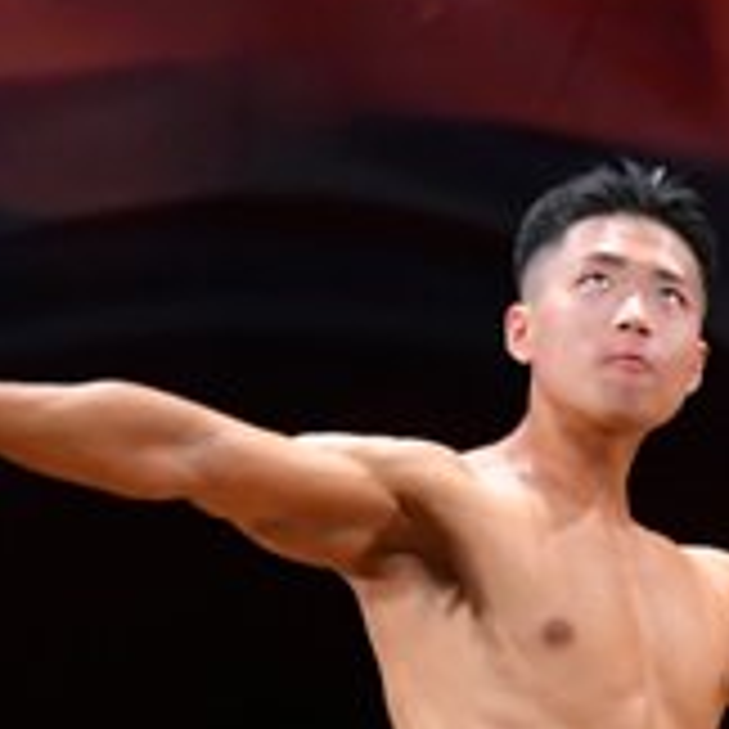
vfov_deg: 1.9
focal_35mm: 912
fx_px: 21730
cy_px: 1030
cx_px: 655
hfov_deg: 1.9
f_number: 5.6
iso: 3200
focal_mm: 150
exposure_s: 1/400
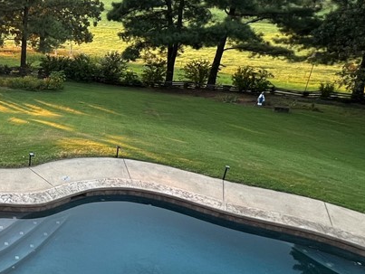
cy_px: 101
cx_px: -17
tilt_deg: -19.1
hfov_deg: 44.8
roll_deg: -0.9
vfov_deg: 42.7
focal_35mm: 33
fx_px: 348
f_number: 1.8
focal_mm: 1.57
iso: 160
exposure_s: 1/99
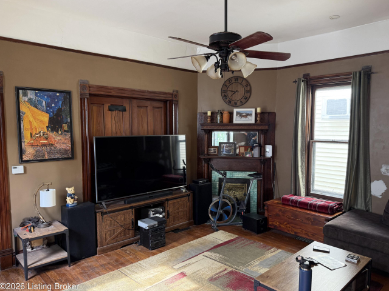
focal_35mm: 25
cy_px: 149
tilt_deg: -4.9
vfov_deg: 54.9
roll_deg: -0.2
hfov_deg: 69.4
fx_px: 281
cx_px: 201
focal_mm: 6.76
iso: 200
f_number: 1.78
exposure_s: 1/66
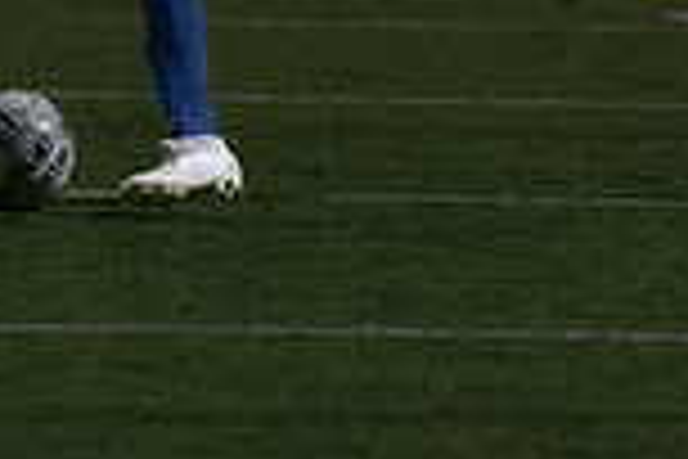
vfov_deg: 1.7
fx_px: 15746
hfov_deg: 2.5
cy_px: -188
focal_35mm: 824
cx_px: 384
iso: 5000
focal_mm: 164
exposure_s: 1/1000
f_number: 3.2
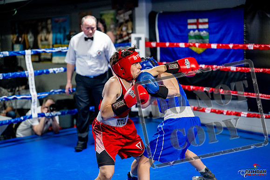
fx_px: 488
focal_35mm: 65
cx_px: 135
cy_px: 90
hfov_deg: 31.0
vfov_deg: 20.9
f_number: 2
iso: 4000
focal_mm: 65
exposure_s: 1/1000
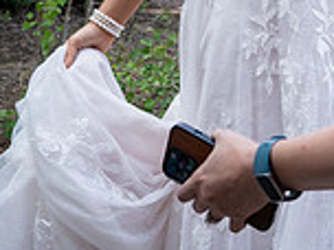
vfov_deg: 15.3
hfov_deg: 22.1
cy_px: -144
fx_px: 849
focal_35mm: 88
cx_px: 250
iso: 500
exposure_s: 1/1000
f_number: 4
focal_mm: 24
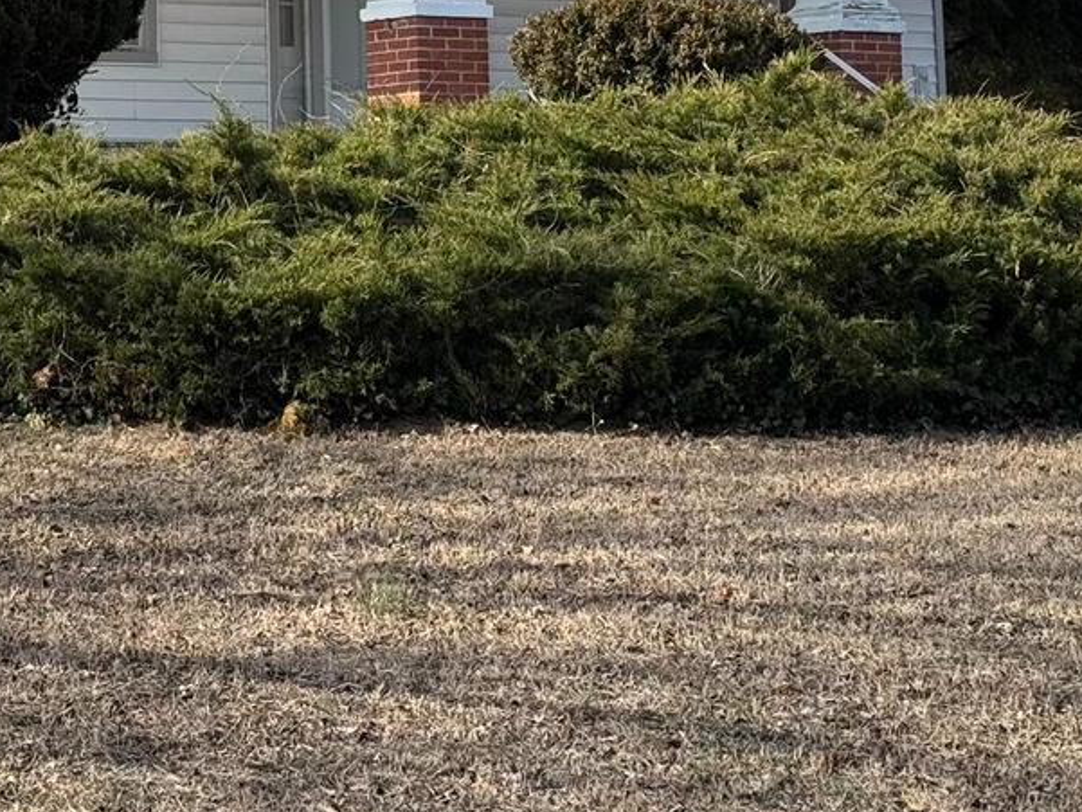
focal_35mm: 115
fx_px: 3595
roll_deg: +1.6
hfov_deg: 17.0
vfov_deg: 12.6
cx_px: 239
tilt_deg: +6.8
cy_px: -128
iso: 64
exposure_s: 1/3257
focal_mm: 6.76
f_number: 1.78
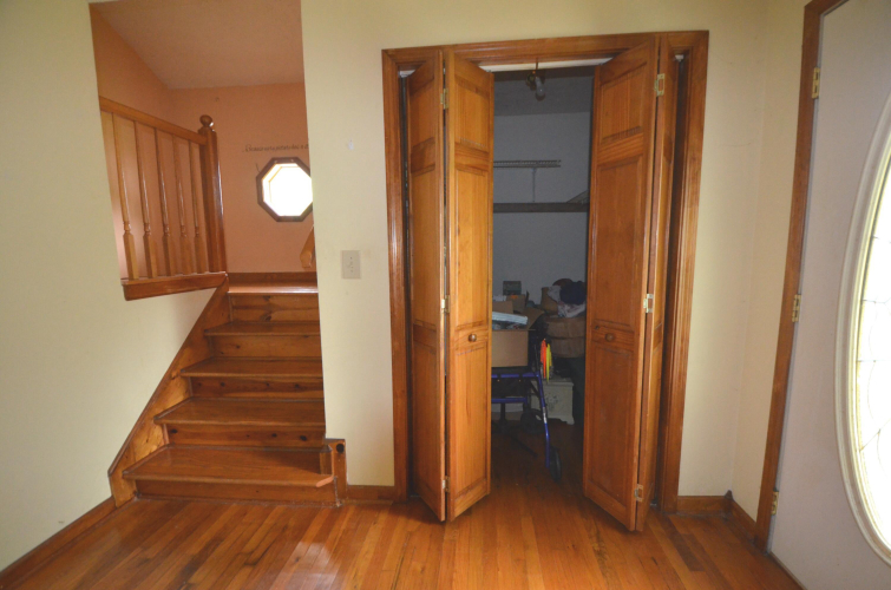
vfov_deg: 77.1
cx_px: 446
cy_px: 295
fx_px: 370
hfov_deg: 100.5
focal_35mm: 15
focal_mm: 10
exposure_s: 1/60
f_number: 3.5
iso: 2800
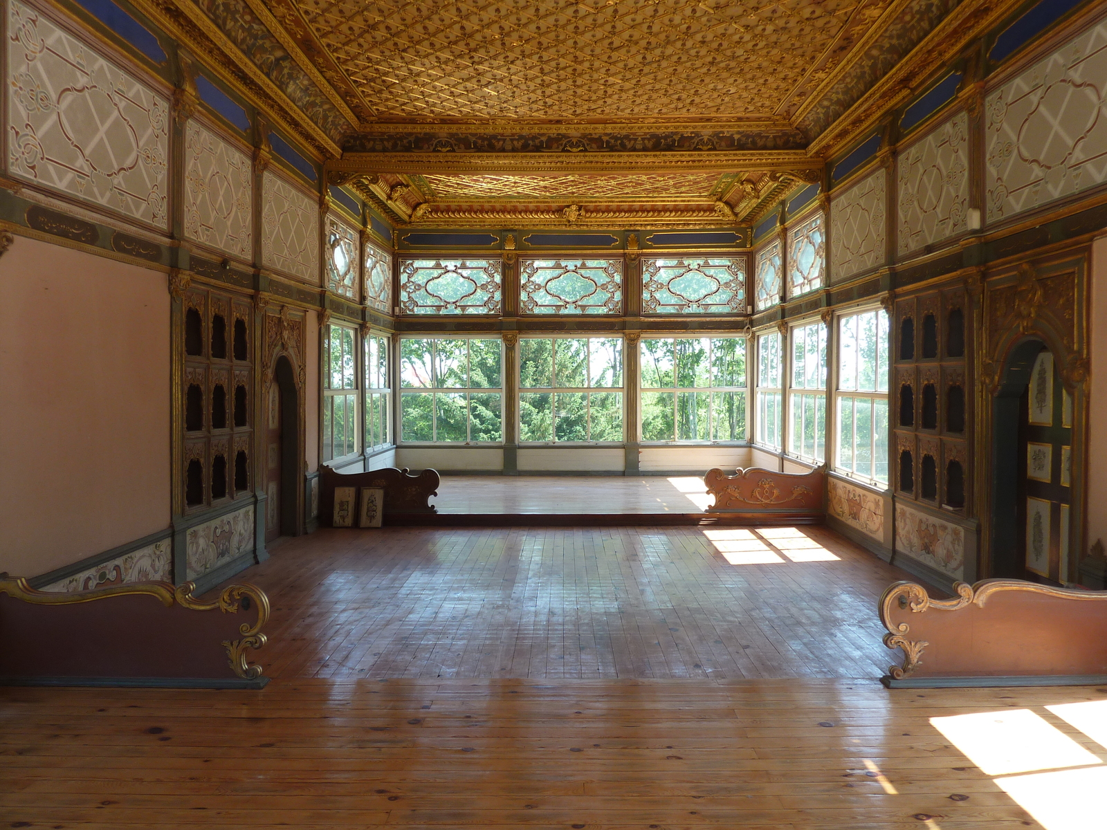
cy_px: 415
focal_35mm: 25
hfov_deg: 69.4
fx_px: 799
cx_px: 554
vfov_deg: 54.9
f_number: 3.3
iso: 80
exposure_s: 1/60
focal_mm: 4.1
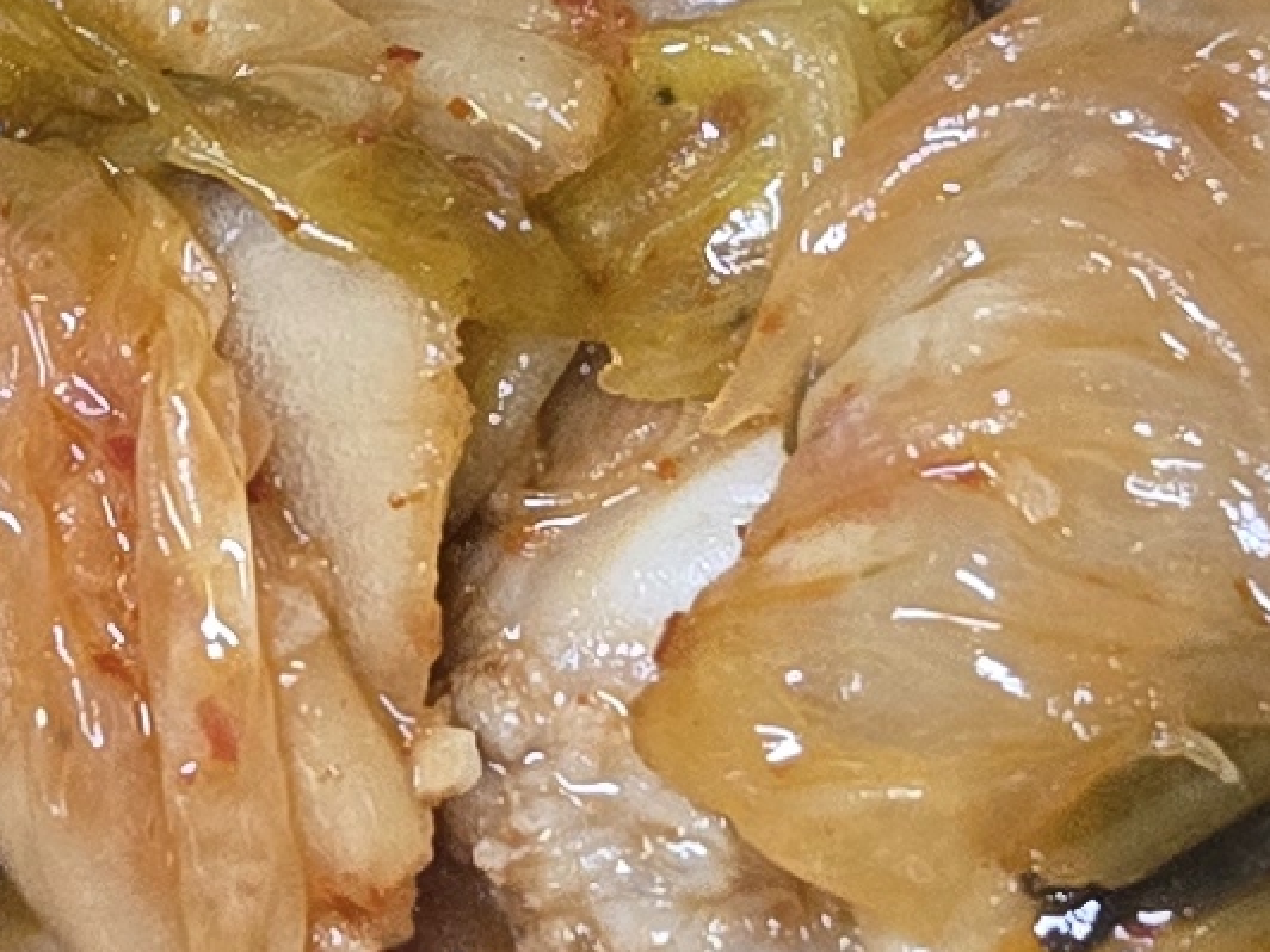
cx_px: 344
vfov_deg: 8.6
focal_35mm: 173
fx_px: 6347
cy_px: 284
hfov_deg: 11.4
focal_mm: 5.4
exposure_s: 1/120
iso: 250
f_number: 1.8
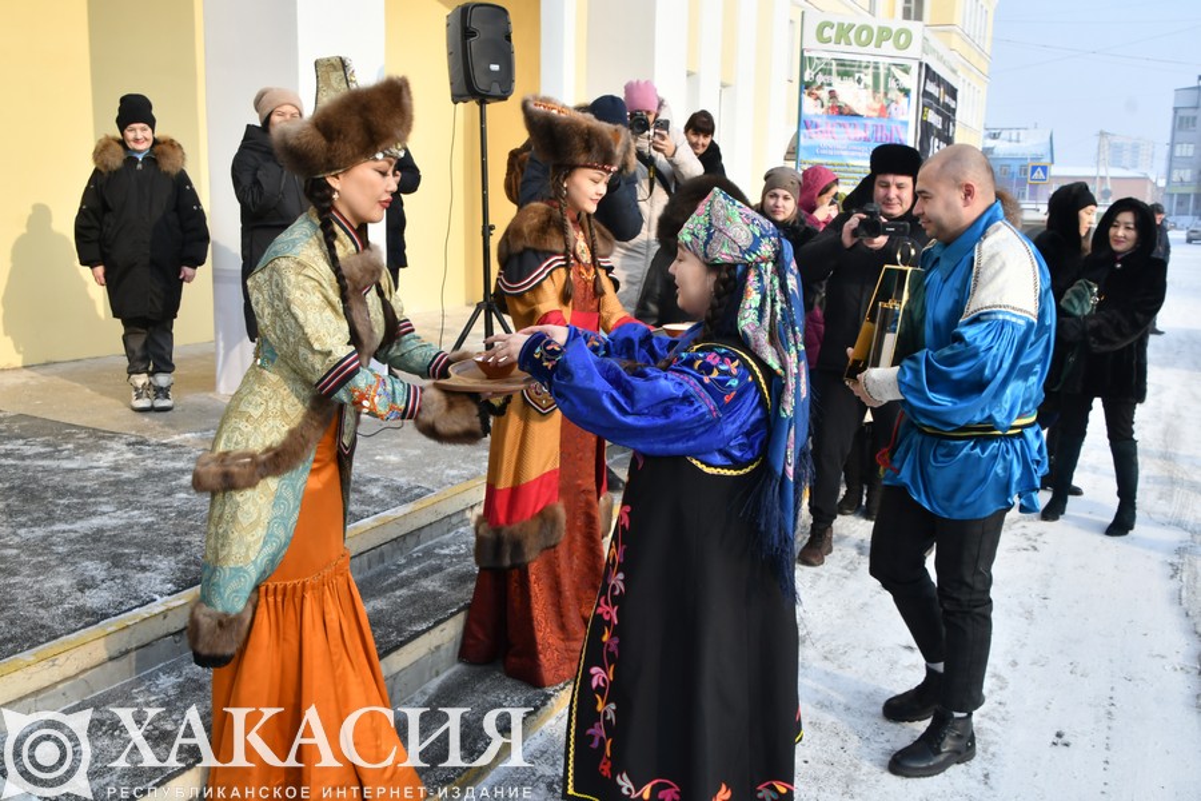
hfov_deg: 59.5
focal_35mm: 32
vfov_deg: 41.7
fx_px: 1051
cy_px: 400
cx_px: 600
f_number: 10
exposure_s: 1/250
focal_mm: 21
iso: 250
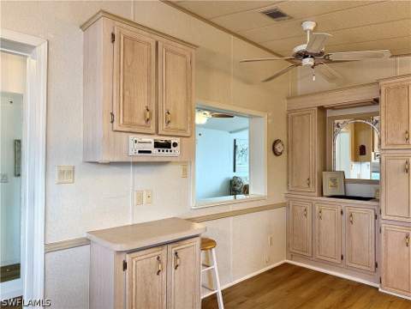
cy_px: 154
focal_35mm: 24
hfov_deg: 71.6
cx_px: 206
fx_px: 285
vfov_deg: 56.8
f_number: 1.78
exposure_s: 1/120
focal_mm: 6.76
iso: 125
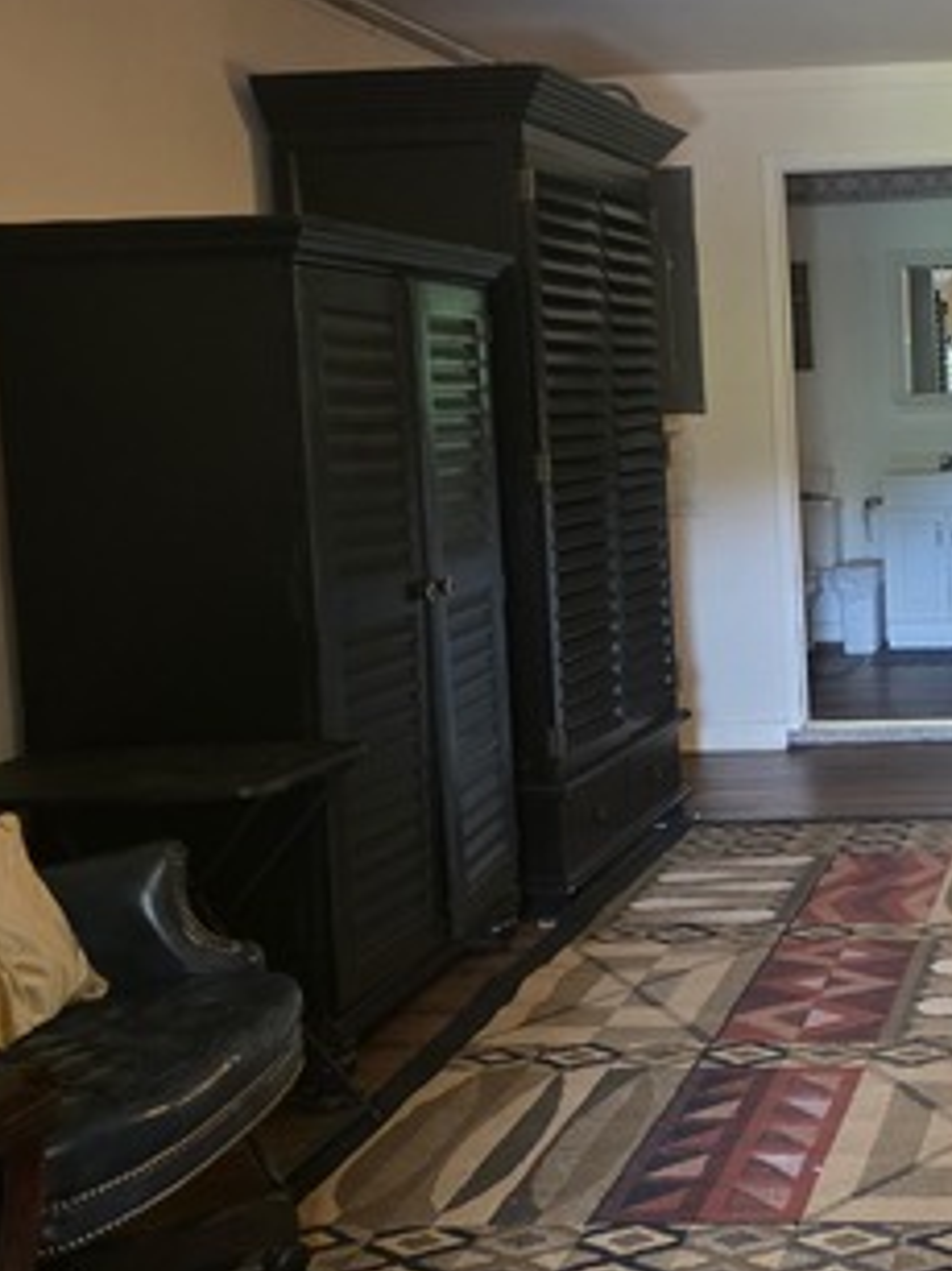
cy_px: 565
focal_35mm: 50
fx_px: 1835
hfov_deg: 27.1
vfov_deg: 38.2
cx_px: 998
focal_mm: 6.3
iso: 1000
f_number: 1.7
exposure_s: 1/120
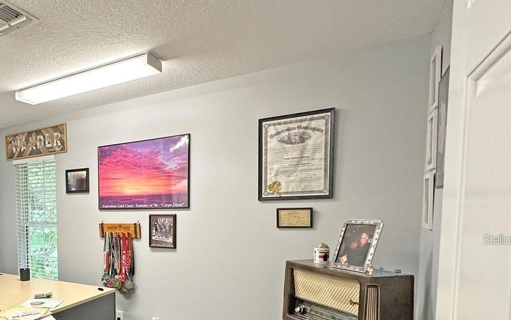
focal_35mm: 27
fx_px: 376
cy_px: 239
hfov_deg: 60.3
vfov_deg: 44.5
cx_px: 73
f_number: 2.2
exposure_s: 1/120
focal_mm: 2.22
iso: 200
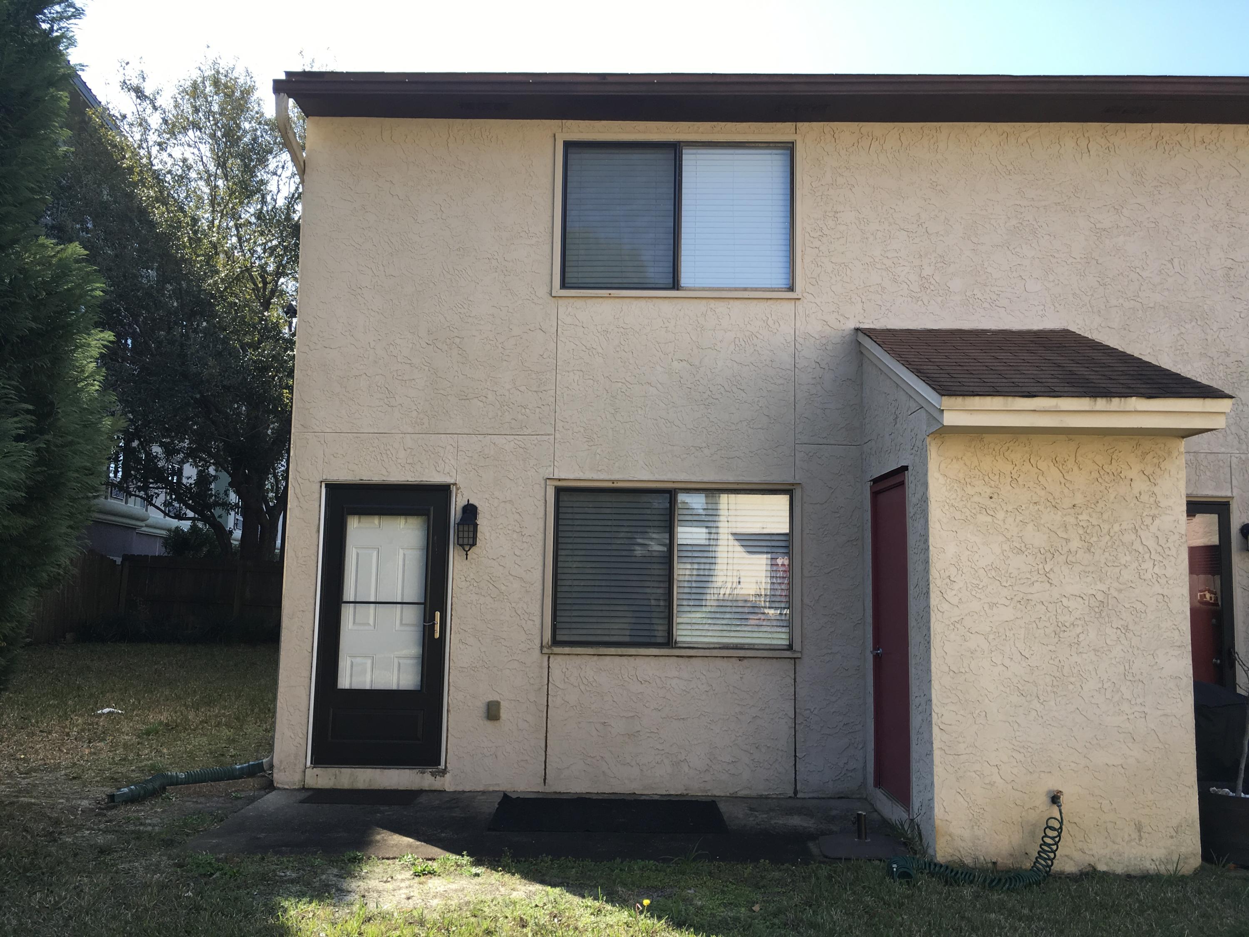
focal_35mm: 29
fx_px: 1046
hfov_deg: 61.7
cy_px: 468
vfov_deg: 48.2
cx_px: 624
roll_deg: -0.7
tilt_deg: +7.0
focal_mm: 4.15
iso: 25
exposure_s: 1/503
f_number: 2.2
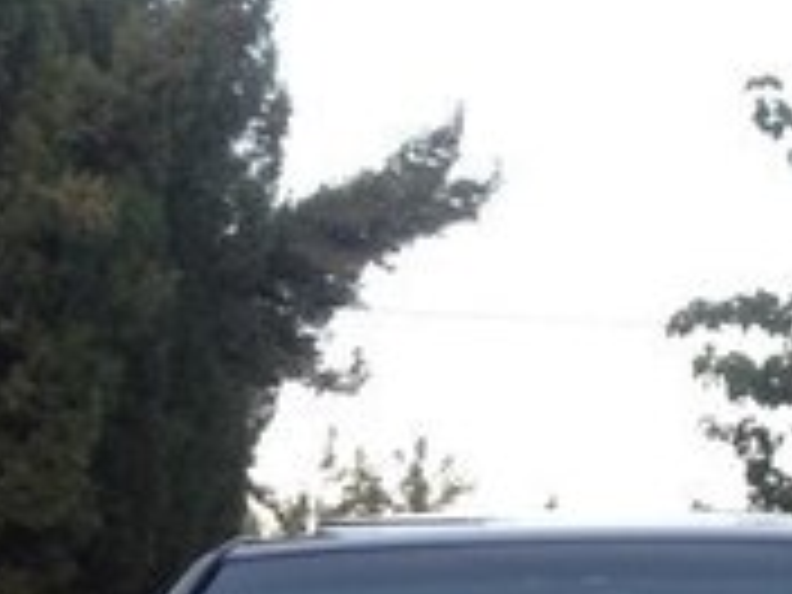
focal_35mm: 124
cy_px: 1028
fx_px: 2837
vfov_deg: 11.2
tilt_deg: -2.4
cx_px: 590
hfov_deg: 15.8
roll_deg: +1.1
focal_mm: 4.12
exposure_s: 1/60
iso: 64
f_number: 2.4
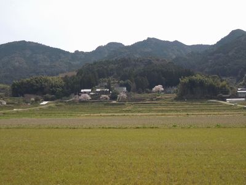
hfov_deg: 42.1
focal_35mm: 45
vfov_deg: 32.2
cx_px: 123
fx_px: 320
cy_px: 92
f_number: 9.2
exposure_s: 1/400
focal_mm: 8.1
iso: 400
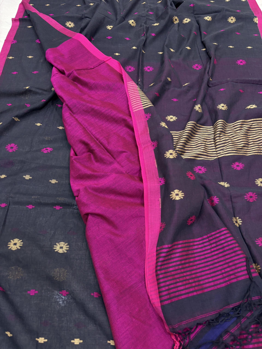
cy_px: 174
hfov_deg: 53.1
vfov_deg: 67.3
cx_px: 131
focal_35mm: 26
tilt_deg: -57.9
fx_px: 262
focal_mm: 5.96
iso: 125
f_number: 1.6
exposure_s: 1/100
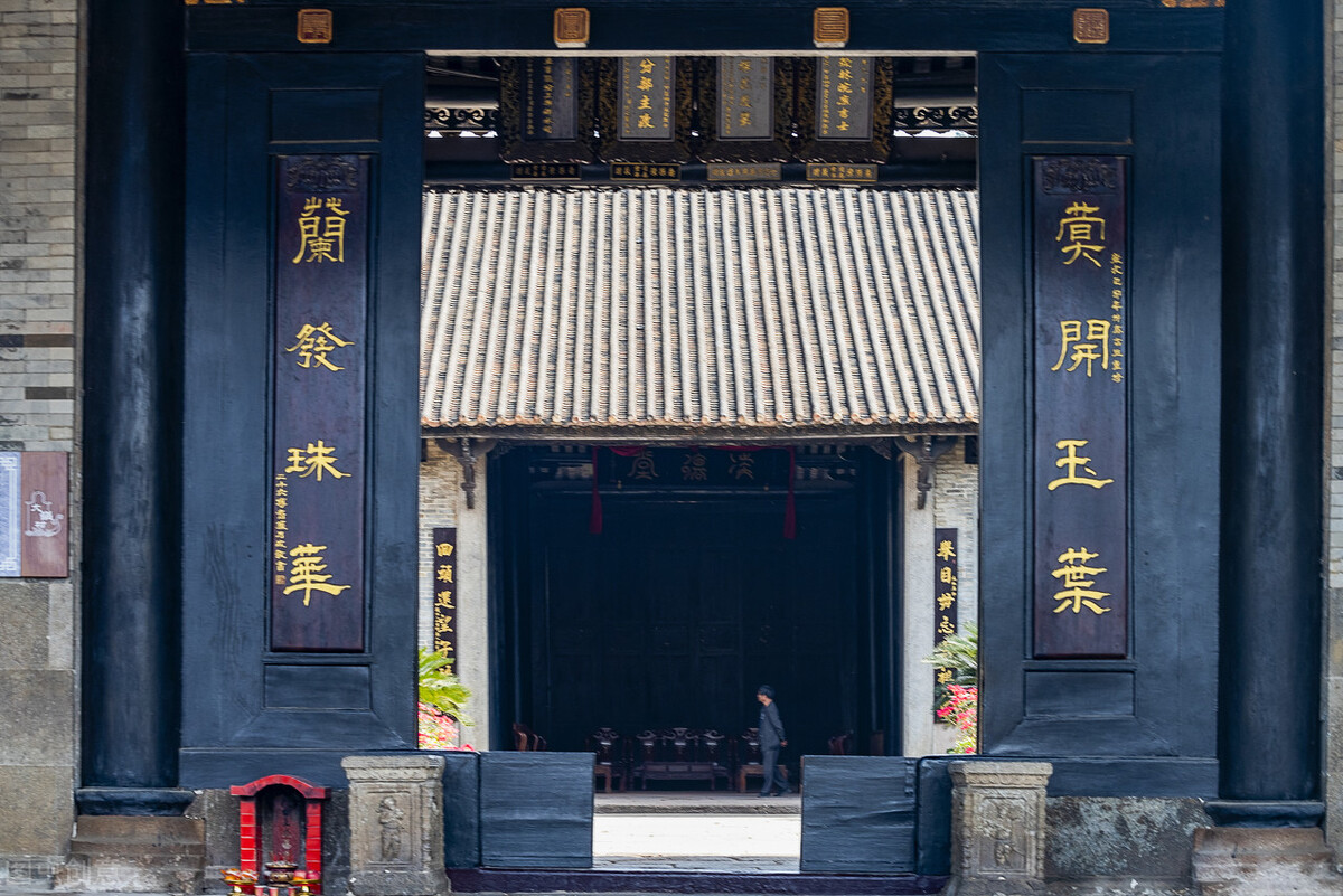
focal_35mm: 70
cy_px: 448
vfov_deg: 19.5
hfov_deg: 28.8
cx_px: 672
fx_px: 2612
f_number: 8
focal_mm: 70
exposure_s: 1/40
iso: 400
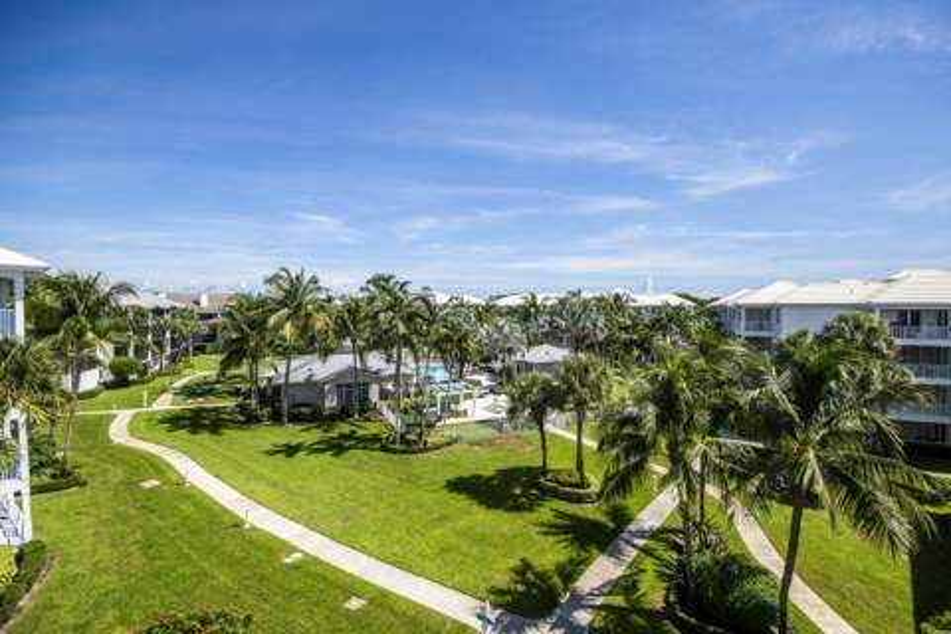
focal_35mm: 15
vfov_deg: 77.3
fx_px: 396
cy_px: 317
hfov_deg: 100.4
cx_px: 476
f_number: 8
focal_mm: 10
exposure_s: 1/400
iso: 100
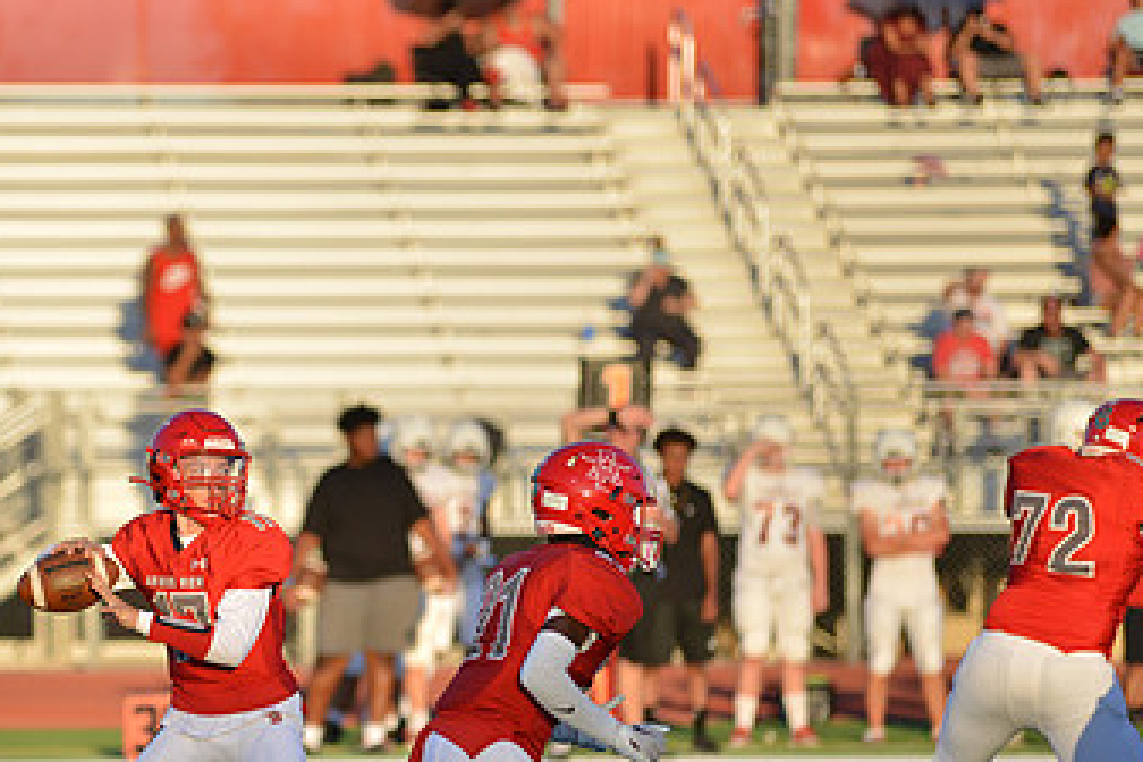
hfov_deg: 6.3
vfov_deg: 4.2
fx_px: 10413
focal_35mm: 328
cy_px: 556
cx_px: 177
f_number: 2.8
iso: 100
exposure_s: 1/1000
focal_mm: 190
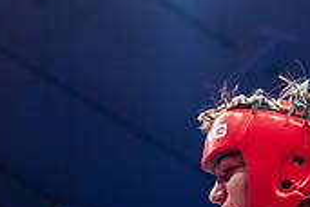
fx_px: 1464
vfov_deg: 7.9
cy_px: 293
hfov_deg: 12.1
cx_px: 102
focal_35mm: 170
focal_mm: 50
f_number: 2.8
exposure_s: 1/1000
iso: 4000
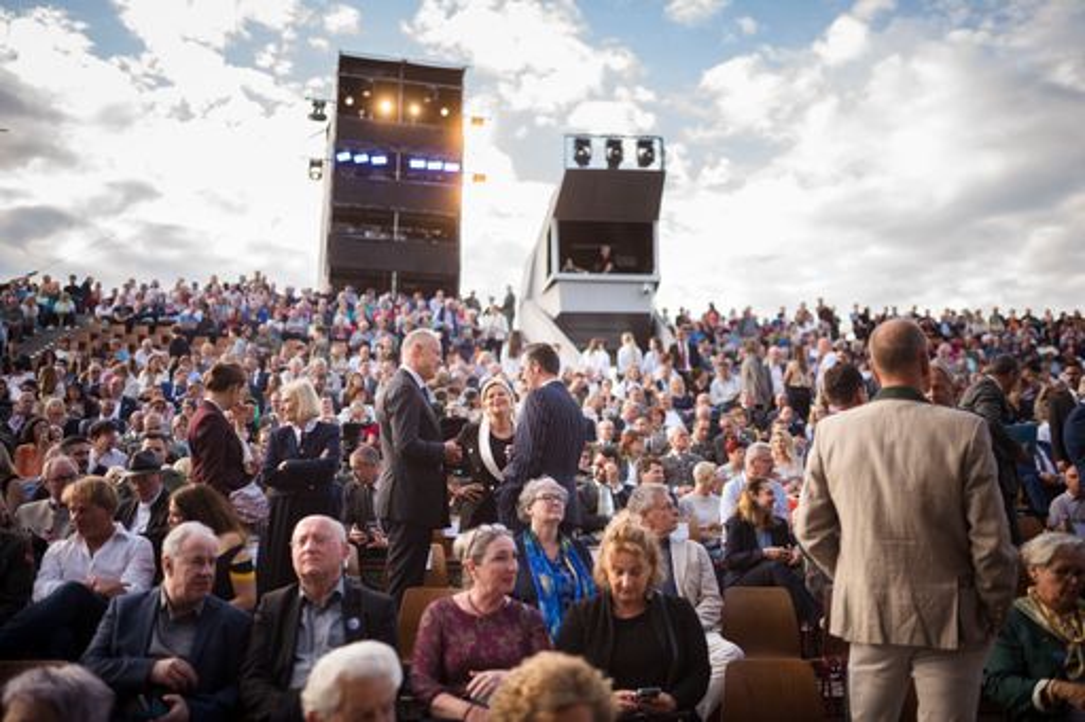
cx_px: 542
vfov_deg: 37.8
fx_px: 1054
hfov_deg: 54.4
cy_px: 361
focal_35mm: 35
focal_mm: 35
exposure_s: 1/640
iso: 50
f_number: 1.4
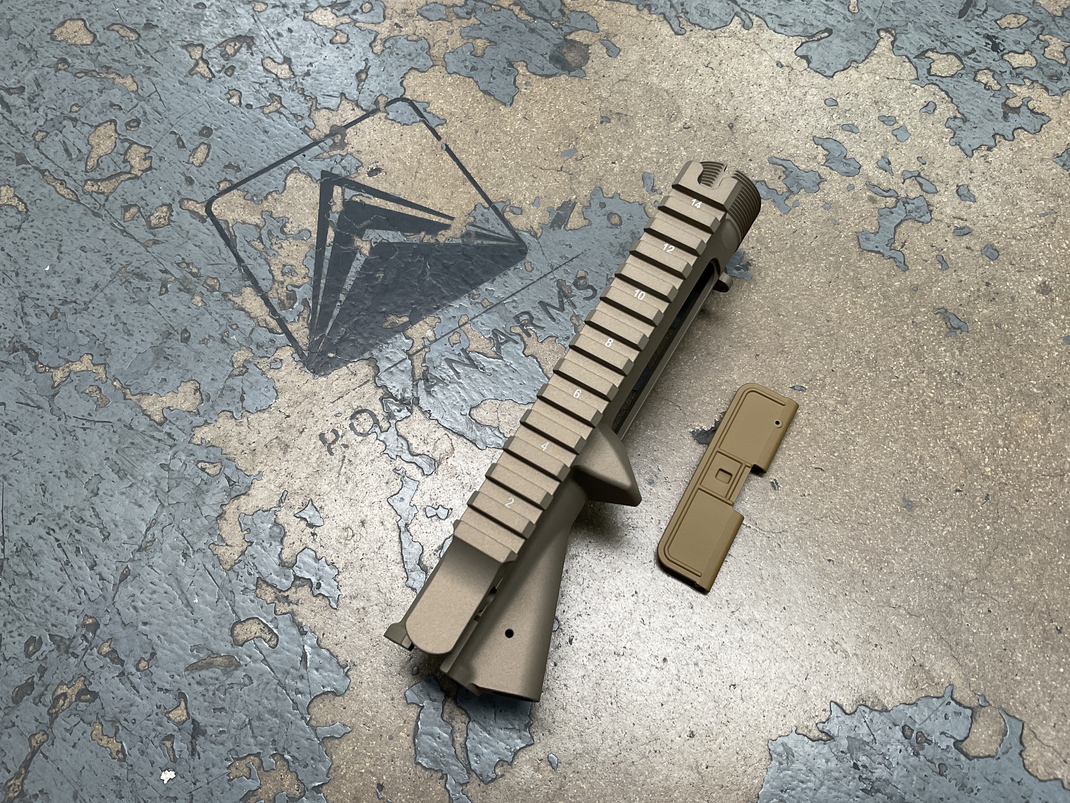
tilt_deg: -67.8
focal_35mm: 29
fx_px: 896
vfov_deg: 48.2
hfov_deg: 61.7
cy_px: 402
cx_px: 535
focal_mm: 3
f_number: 1.8
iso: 50
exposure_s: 1/120
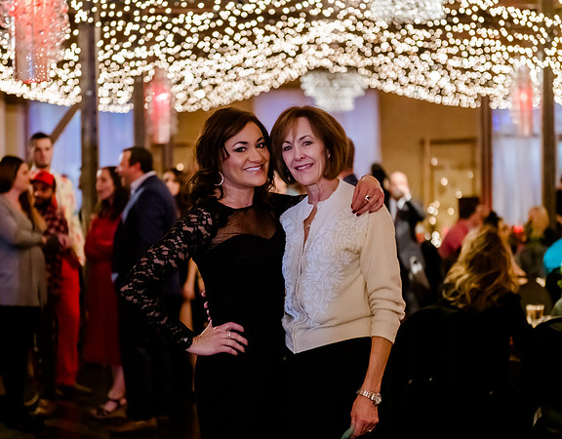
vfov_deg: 19.4
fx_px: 1281
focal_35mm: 78
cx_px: 232
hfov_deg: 24.7
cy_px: 220
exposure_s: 1/125
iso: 4000
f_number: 2.8
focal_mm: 70
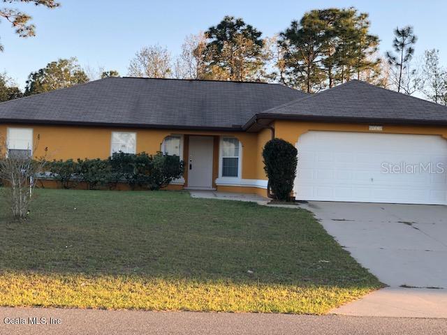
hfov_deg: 33.8
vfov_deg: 25.7
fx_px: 736
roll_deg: -1.9
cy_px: 168
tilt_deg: +1.4
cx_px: 224
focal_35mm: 57
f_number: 2.8
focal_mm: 6.6
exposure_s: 1/121
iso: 25
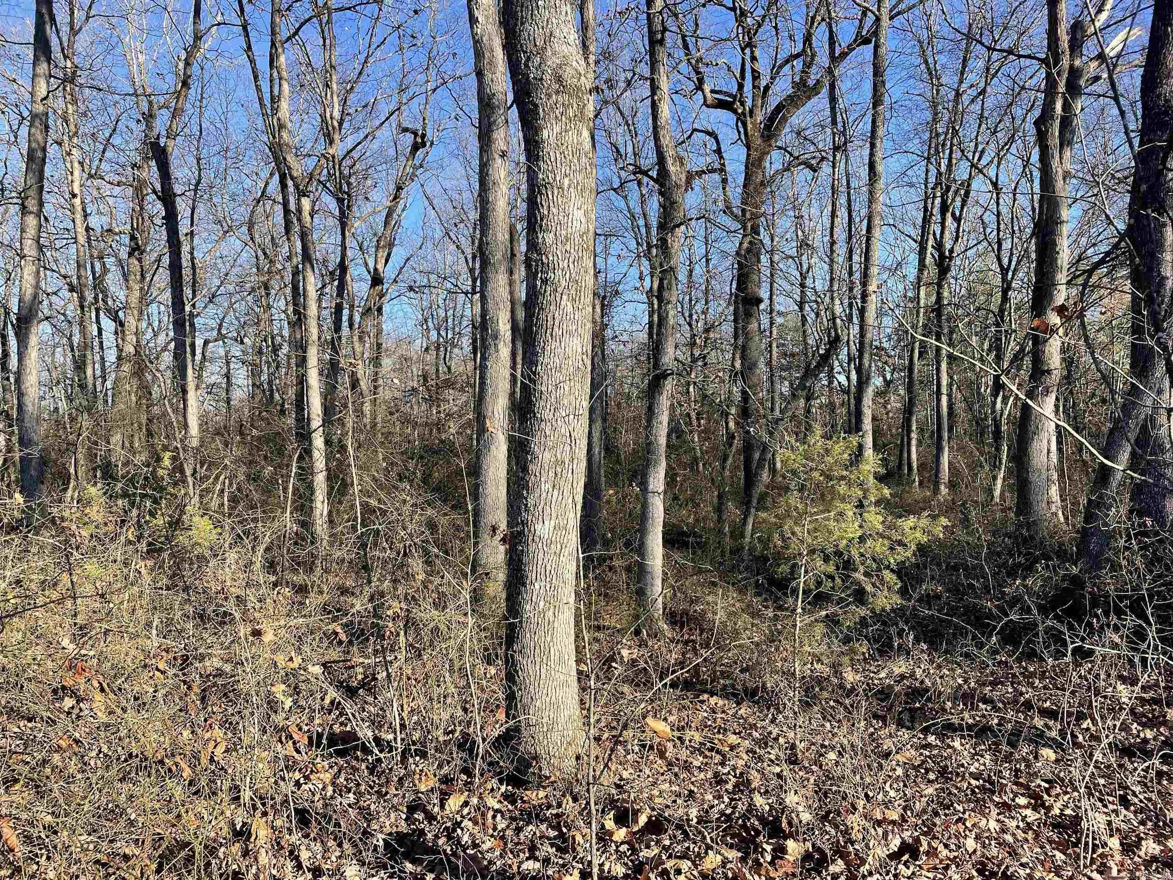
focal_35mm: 26
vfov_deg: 53.1
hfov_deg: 67.3
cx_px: 586
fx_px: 881
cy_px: 440
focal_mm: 4.2
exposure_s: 1/940
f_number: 1.6
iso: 32
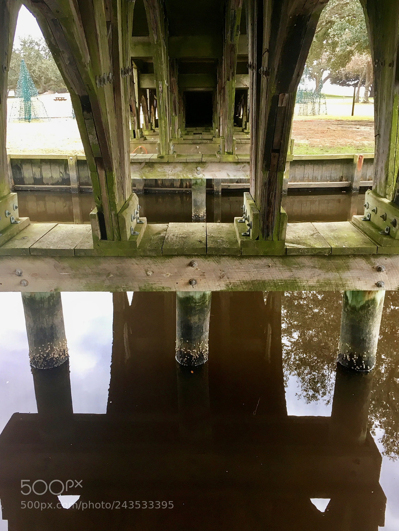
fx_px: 445
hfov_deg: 48.3
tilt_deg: -20.3
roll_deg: -0.4
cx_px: 200
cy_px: 266
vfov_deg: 61.6
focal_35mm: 29
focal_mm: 4.15
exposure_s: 1/30
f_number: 2.2
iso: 25
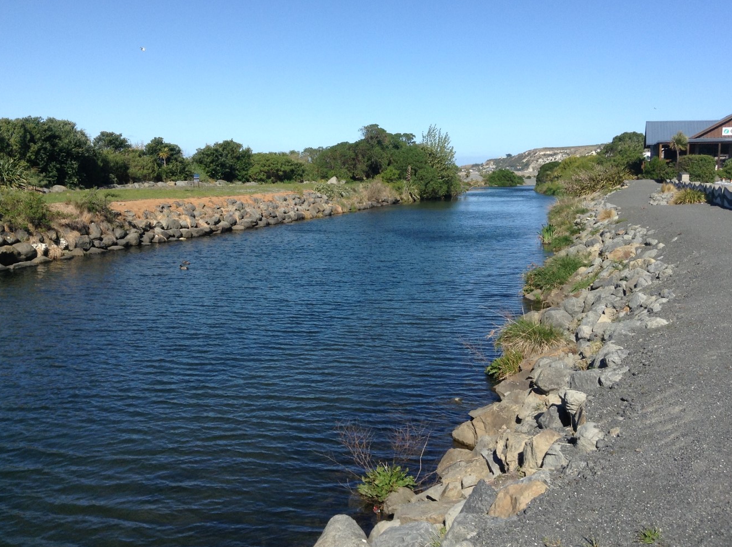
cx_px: 343
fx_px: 760
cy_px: 259
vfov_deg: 39.6
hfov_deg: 51.4
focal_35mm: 36
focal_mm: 3.3
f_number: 2.4
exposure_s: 1/1233
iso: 32
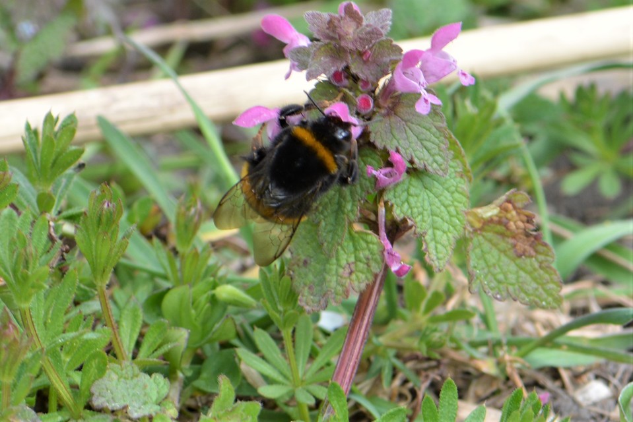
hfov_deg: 4.6
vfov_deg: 3.1
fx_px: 7914
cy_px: 211
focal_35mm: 450
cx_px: 316
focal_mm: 300
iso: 220
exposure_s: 1/125
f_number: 8
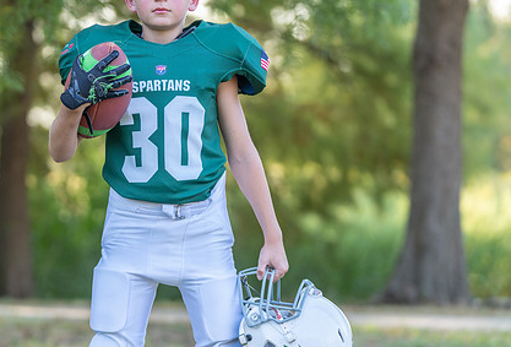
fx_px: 2441
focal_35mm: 171
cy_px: 143
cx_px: 180
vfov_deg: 8.1
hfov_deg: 11.9
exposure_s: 1/320
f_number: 2.8
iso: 250
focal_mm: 111
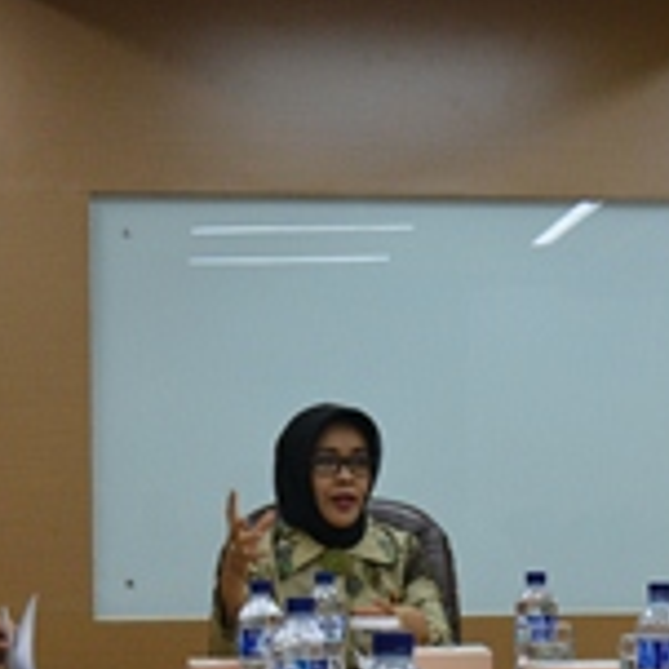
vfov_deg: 18.8
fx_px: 1990
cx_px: 381
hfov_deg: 19.1
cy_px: 578
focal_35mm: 91
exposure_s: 1/40
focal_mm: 24
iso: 1600
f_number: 3.8
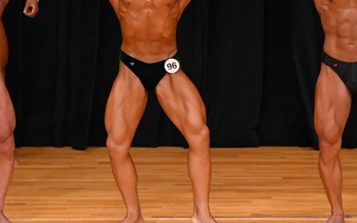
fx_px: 4437
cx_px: 245
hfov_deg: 4.6
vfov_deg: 2.9
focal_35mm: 456
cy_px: 50
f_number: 5.6
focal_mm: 180
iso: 3200
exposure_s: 1/400
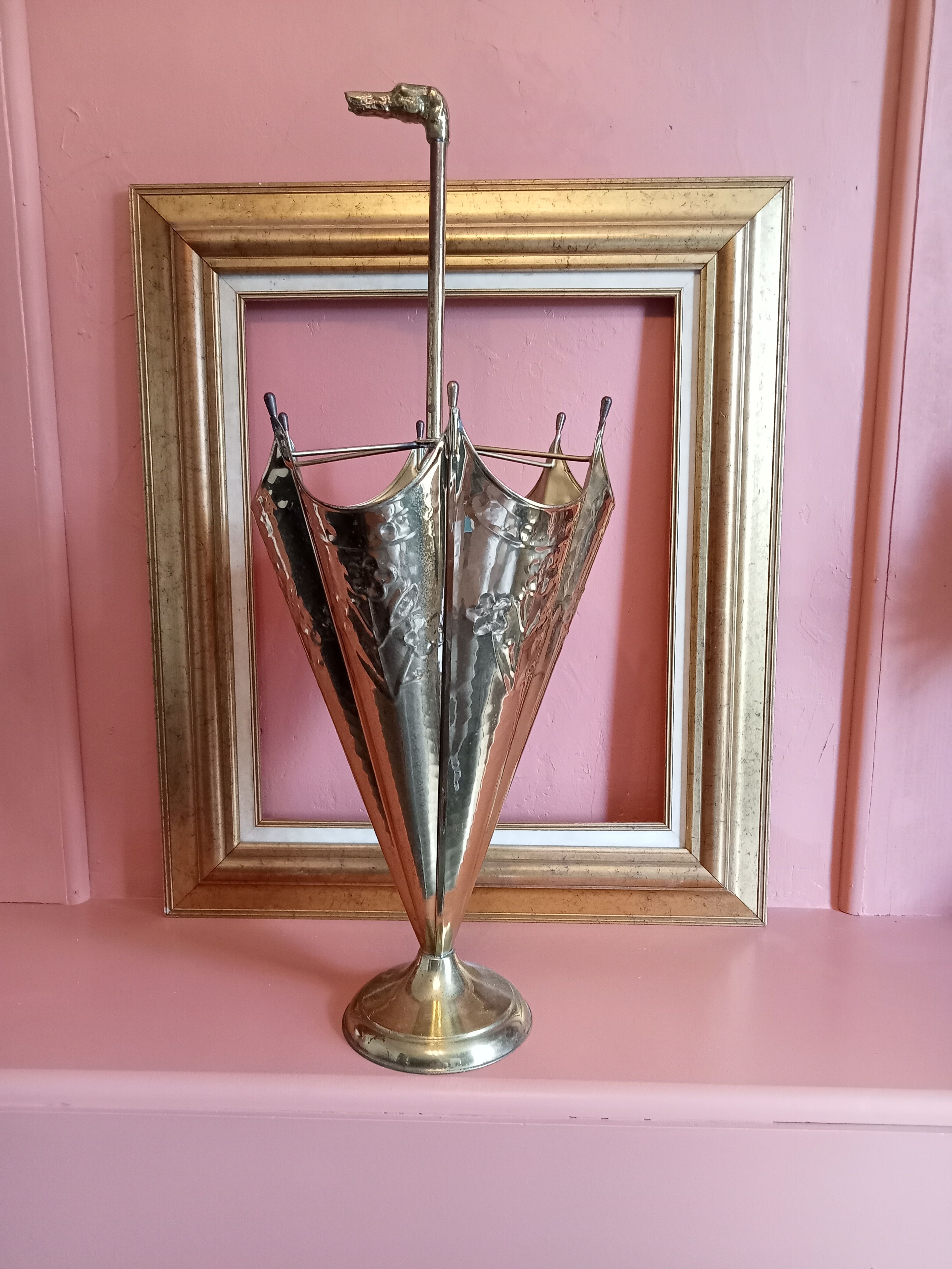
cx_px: 476
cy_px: 634
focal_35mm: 28
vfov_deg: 63.4
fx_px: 1027
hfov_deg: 49.7
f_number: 2.2
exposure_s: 1/33.3
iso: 453
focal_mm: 3.46
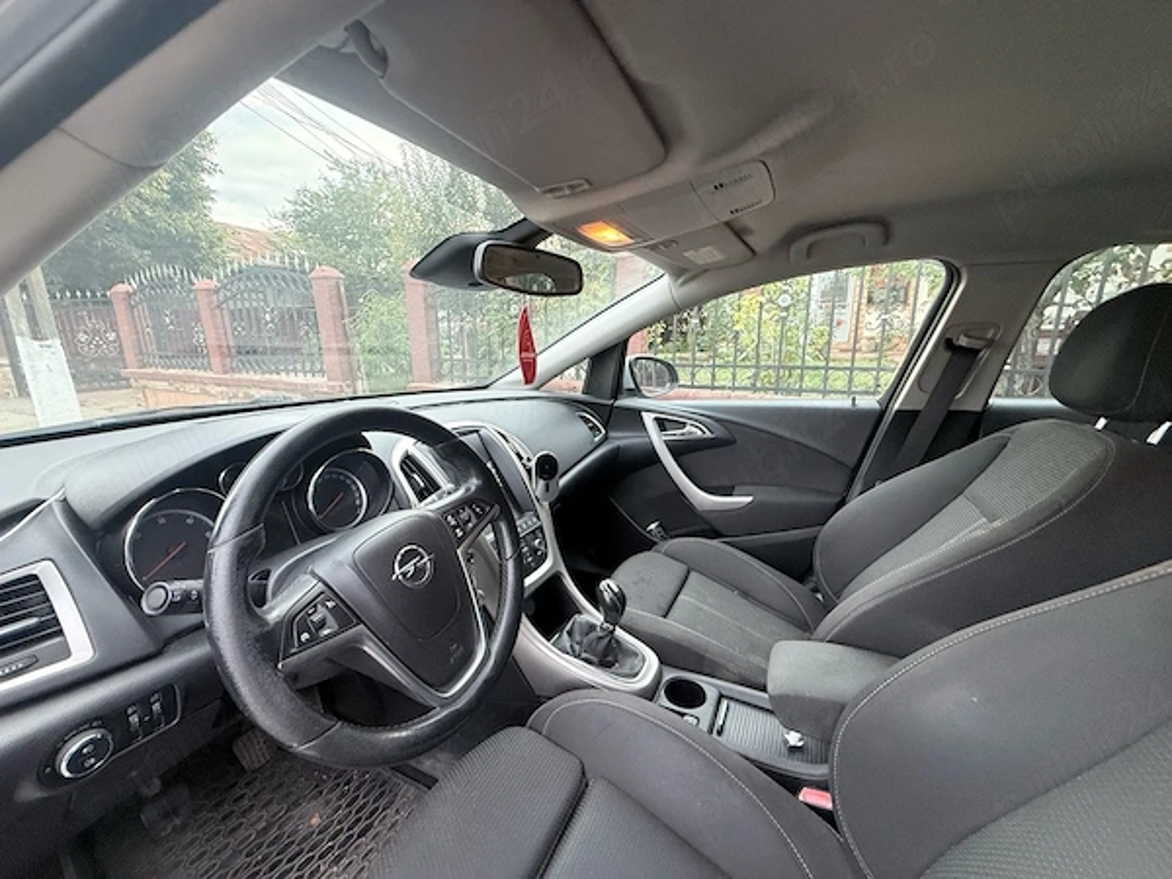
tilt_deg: -13.1
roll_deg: +1.4
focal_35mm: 14
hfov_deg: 102.1
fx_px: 474
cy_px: 440
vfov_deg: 85.7
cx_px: 586
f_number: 2.2
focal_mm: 2.22
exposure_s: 1/99
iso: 320
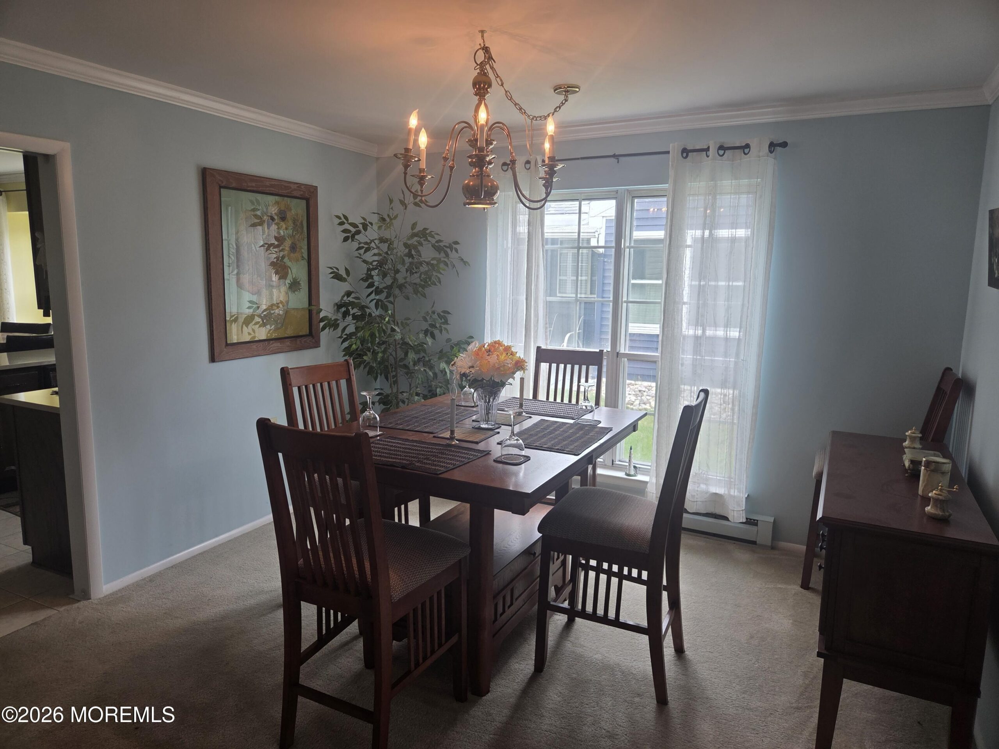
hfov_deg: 73.9
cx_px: 500
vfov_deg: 58.9
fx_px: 664
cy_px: 374
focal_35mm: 23
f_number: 1.8
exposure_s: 1/120
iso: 64
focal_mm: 5.4
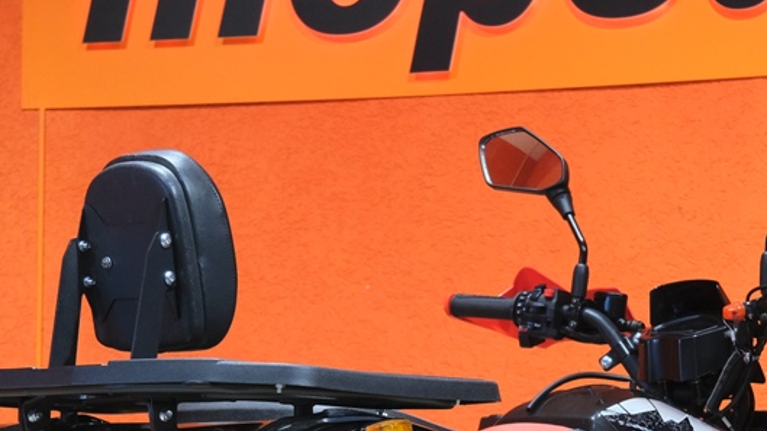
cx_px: 458
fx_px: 2643
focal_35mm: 130
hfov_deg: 16.5
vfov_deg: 9.3
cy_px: 426
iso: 1000
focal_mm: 27.5
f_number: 4
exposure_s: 1/60
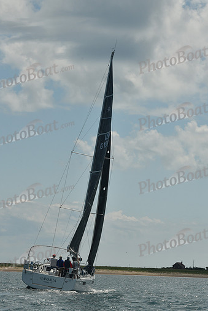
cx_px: 106
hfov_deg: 12.2
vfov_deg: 18.3
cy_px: 156
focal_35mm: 112
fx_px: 970
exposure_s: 1/640
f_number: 11
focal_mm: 98
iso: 320
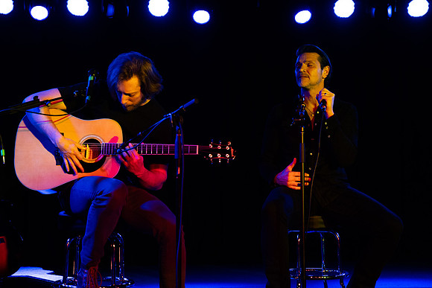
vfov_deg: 20.1
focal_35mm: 68
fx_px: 813
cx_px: 215
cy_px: 115
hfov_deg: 29.8
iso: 1600
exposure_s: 1/320
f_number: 3.5
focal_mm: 55.5
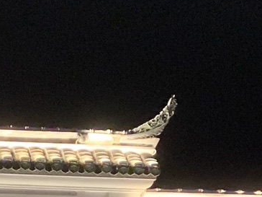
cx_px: -112
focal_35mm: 143
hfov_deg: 13.2
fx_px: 1082
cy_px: 388
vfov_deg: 9.7
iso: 400
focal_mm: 4.25
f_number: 1.8
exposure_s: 1/38
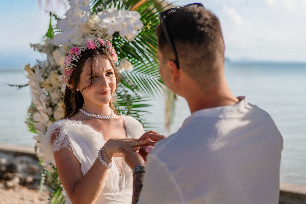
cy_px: 102
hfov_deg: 38.1
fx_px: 443
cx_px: 153
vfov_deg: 25.9
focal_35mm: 52
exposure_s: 1/3200
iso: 400
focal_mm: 50
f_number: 2.2
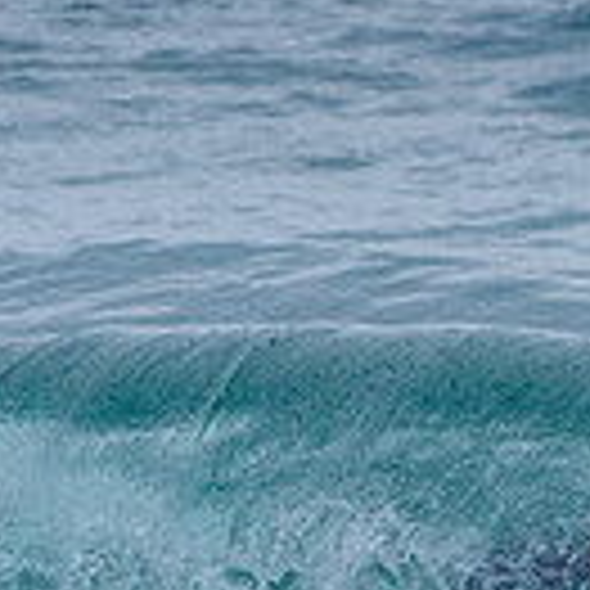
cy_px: 655
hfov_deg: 0.8
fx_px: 44564
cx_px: 504
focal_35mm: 2311
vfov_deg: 0.8
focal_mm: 500
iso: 1600
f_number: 5.6
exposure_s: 1/2000
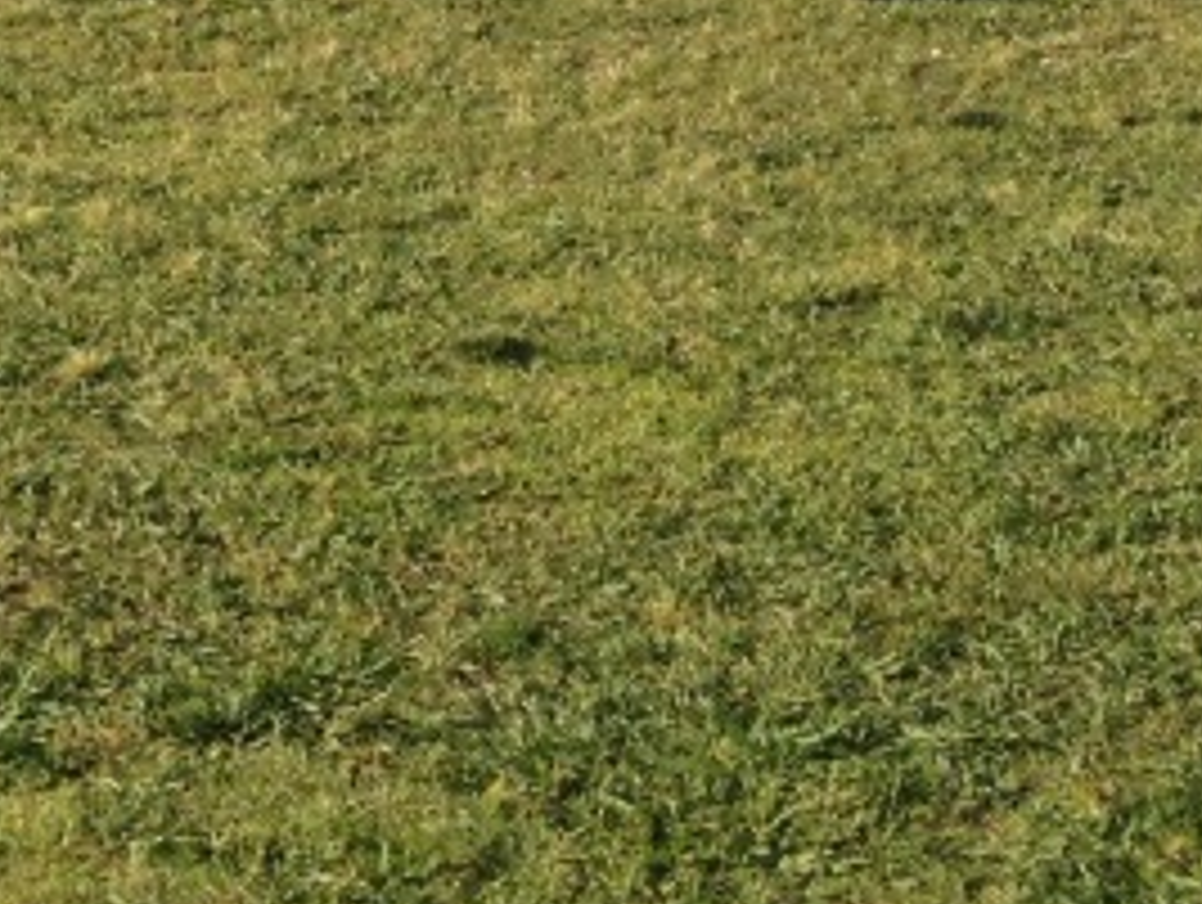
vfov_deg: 10.7
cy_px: -463
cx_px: -23
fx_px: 4659
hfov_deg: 14.4
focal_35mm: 134
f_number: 2.4
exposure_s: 1/1416
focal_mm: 4.28
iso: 50
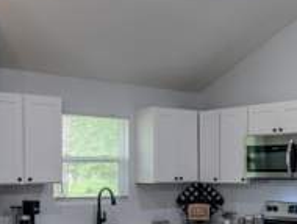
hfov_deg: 28.5
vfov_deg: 21.4
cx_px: 159
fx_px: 584
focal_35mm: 68
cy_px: 177
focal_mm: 28
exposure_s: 1/250
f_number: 2.8
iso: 500
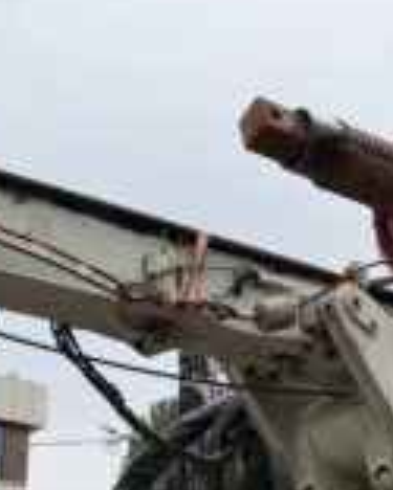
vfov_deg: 22.6
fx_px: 1162
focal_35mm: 80
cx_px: 442
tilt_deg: +9.5
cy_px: 531
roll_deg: +0.2
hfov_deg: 18.4
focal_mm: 6.76
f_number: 1.78
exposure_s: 1/5714
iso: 80
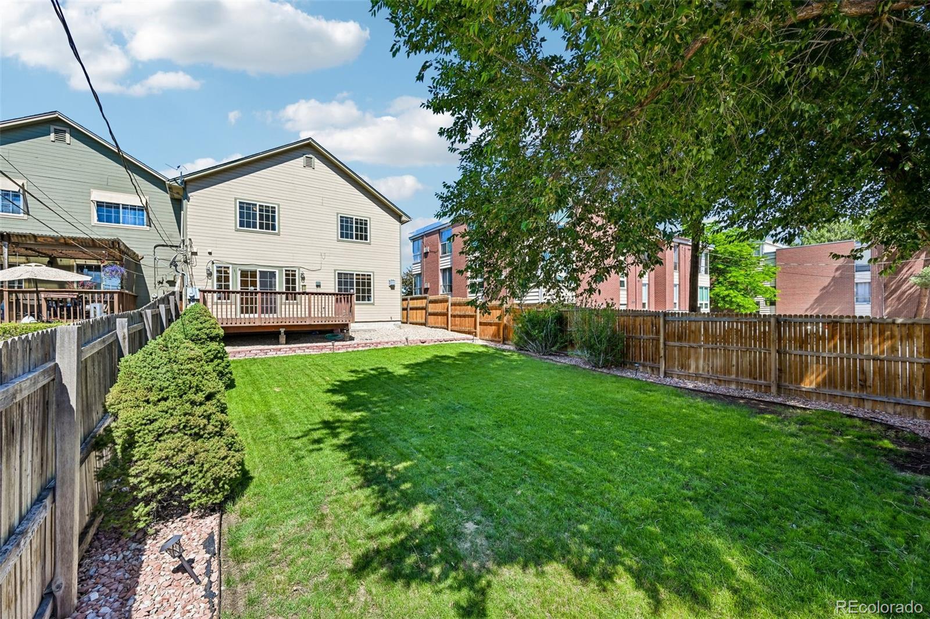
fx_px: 362
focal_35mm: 14
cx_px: 465
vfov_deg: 81.2
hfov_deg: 104.3
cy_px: 310
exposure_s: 1/50
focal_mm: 14
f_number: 10
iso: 64
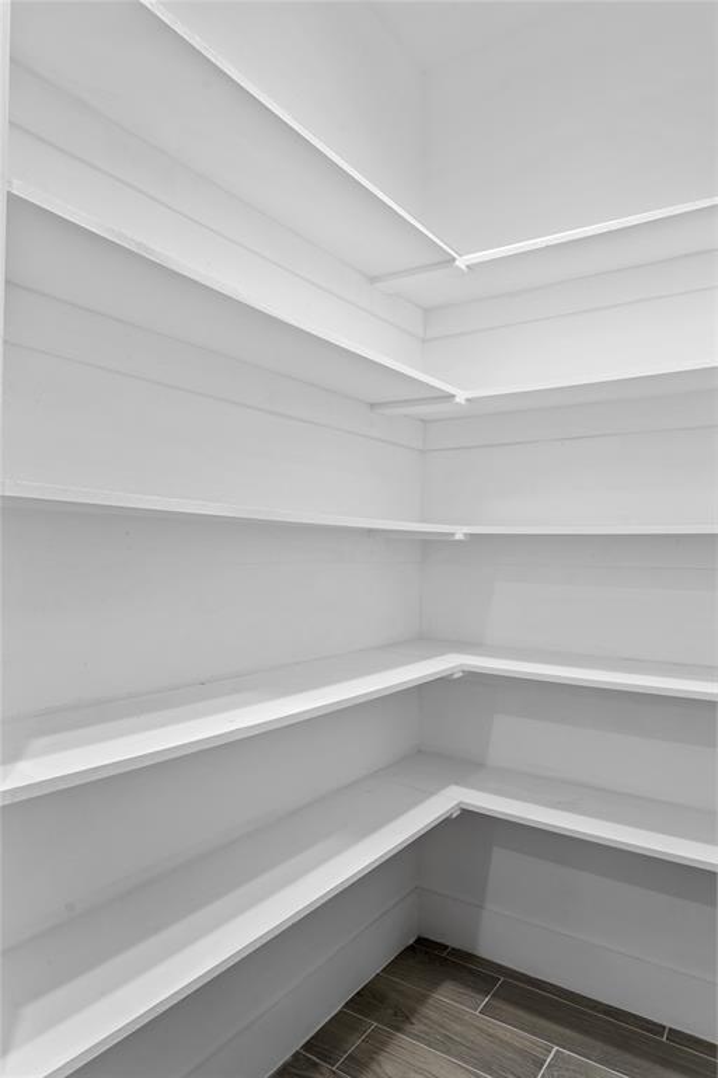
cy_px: 539
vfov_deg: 76.1
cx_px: 359
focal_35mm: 23
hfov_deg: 55.1
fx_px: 688
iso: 250
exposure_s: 1/1.25
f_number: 8
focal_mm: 23
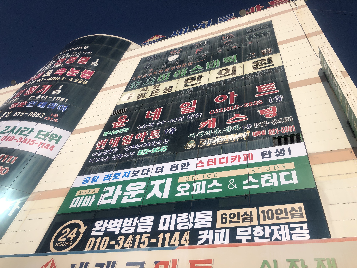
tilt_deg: +48.6
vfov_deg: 49.7
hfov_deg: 63.4
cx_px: 178
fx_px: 289
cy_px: 134
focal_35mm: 28
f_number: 1.8
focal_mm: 4
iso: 20
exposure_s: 1/5348
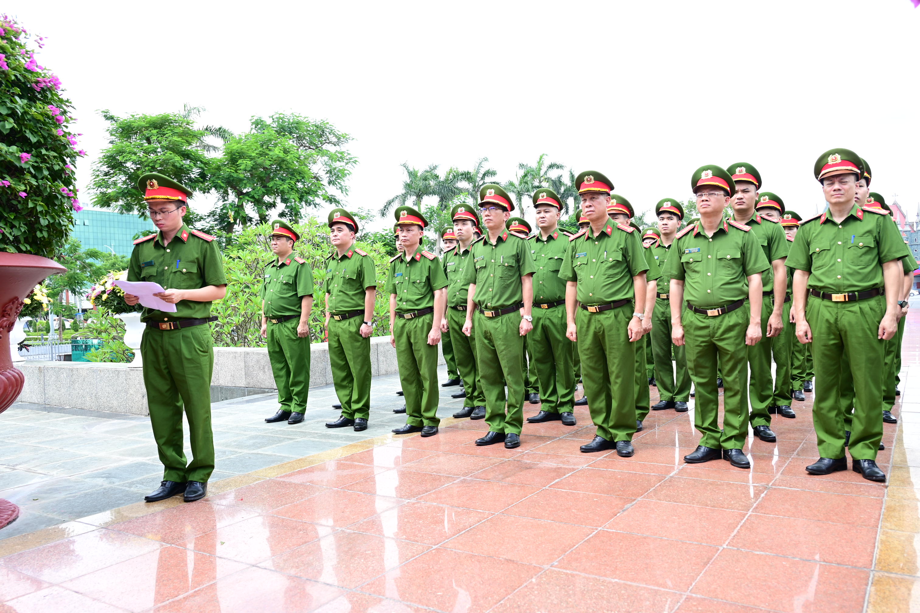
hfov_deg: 65.5
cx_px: 460
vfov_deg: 46.4
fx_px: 715
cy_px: 306
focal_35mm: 28
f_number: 4.5
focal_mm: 28
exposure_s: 1/100
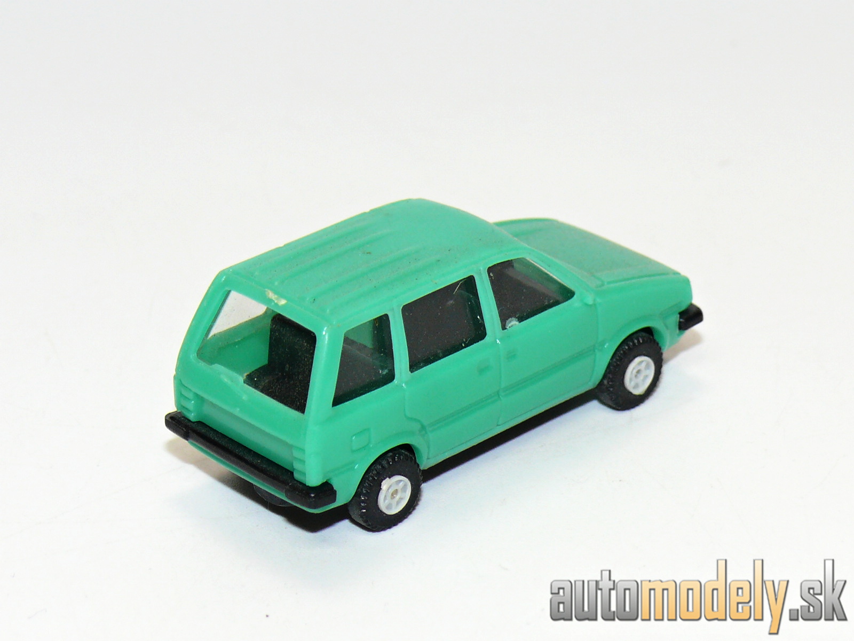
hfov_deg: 14.6
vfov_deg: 11.0
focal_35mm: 135
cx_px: 427
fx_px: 3331
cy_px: 320
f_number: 4
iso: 100
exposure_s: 1/30
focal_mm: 16.1
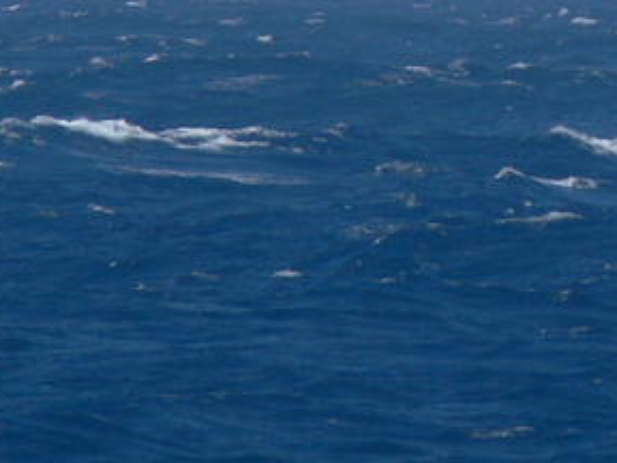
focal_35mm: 1488
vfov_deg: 1.0
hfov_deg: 1.3
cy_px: -129
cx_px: 739
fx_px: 26522
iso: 100
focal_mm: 88.8
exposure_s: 1/800
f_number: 5.6
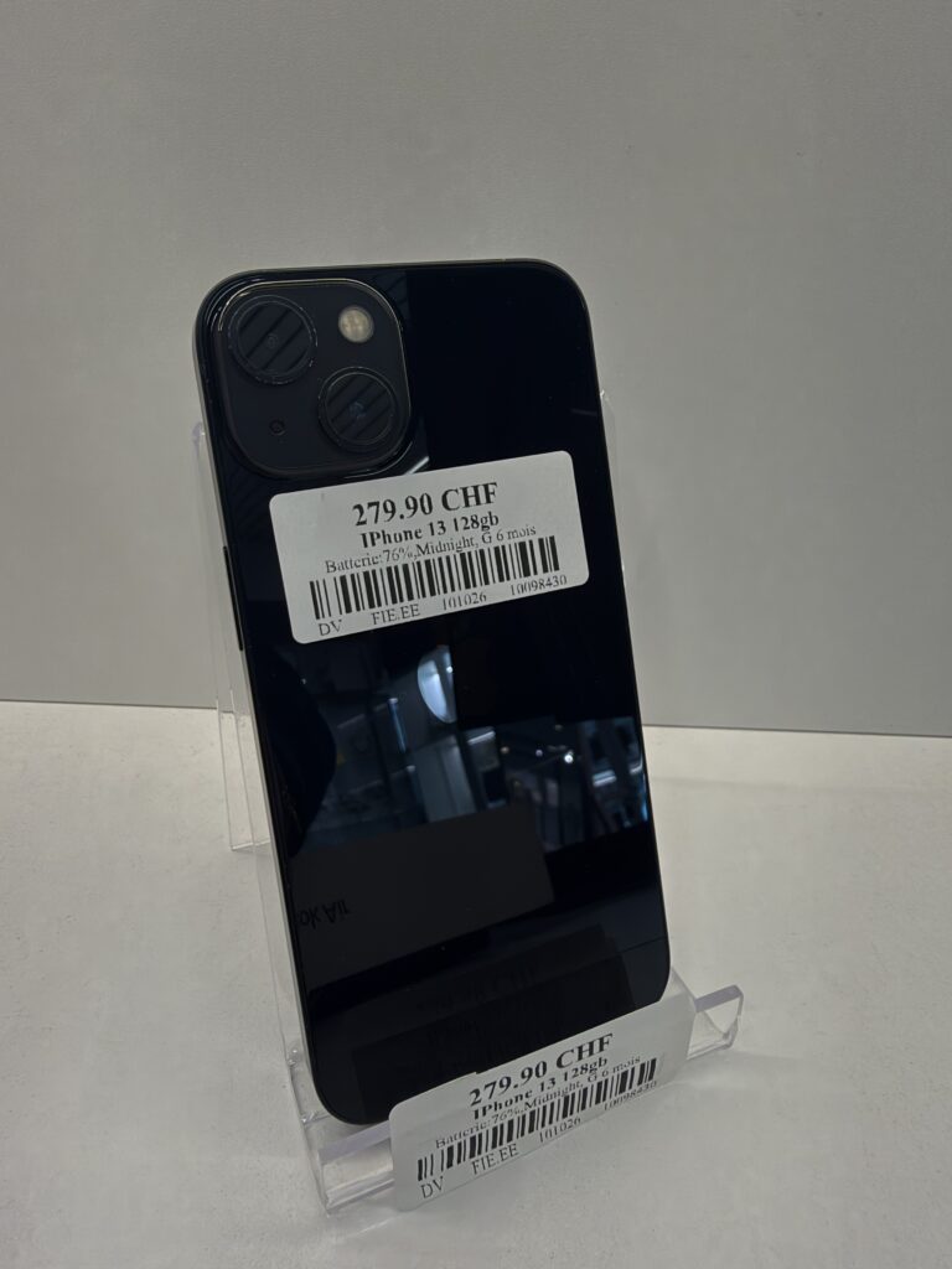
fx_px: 917
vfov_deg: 69.4
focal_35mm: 25
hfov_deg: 54.9
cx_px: 476
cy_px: 634
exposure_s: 1/100
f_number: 2.2
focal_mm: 2.22
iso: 100
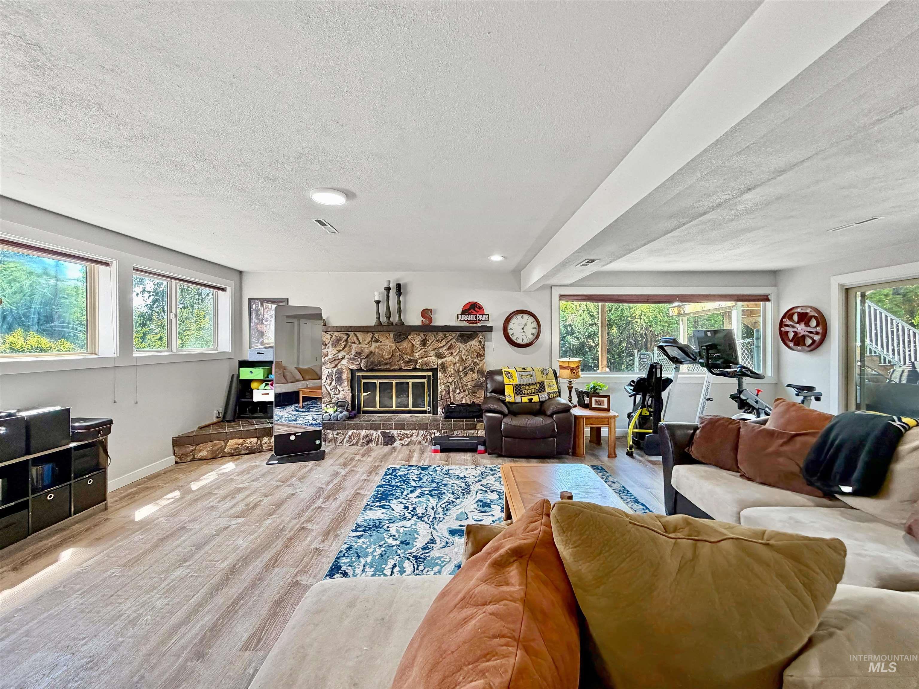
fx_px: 372
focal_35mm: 14
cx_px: 460
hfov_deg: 102.1
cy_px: 344
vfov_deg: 85.7
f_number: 2.2
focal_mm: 2.22
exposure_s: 1/120
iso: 250
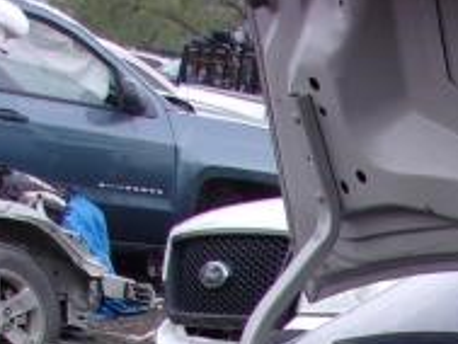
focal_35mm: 114
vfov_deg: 11.6
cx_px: 785
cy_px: 707
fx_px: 1509
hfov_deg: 15.3
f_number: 3
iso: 80
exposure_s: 1/80
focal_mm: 4.9
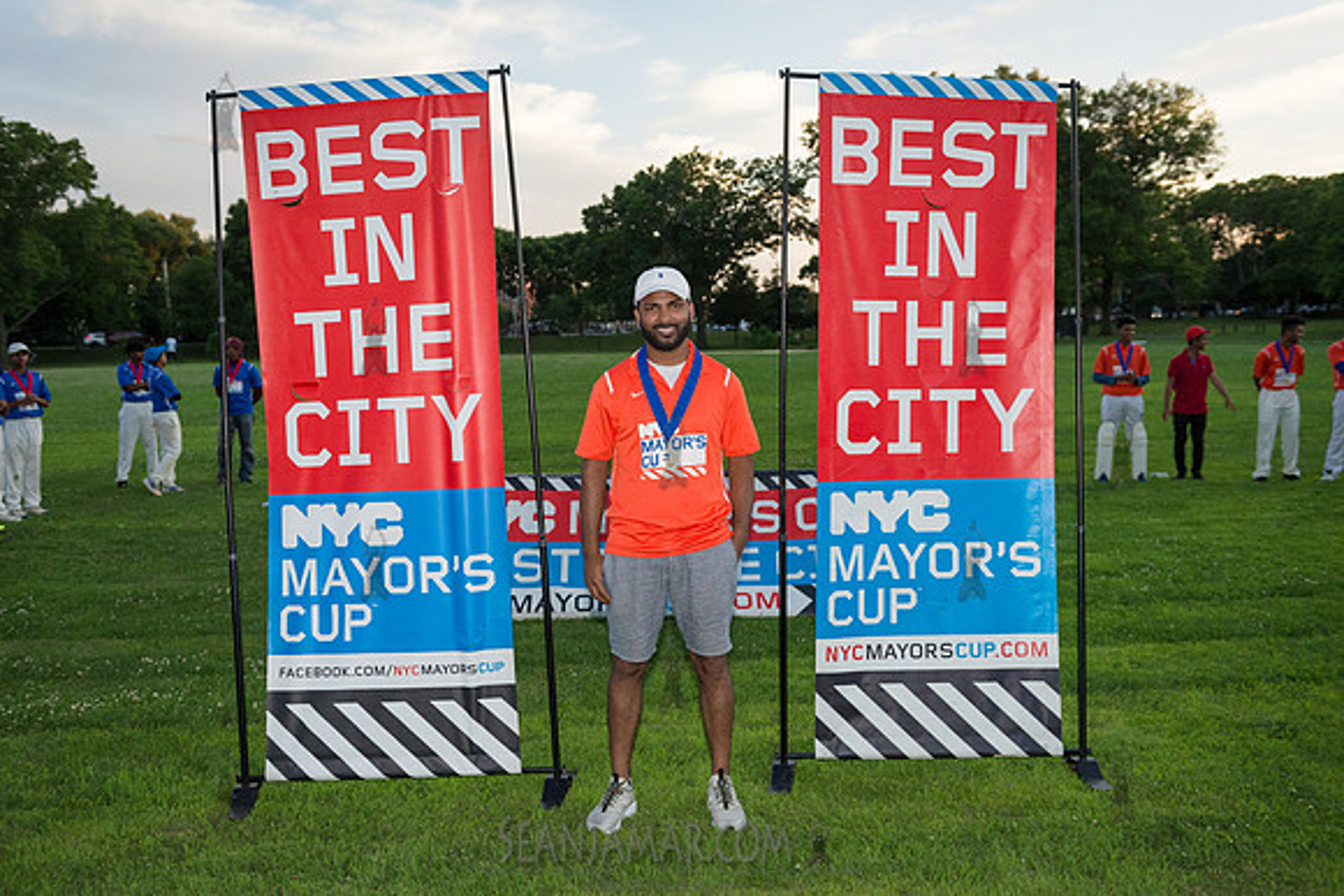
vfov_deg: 38.9
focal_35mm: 34
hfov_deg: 55.8
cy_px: 448
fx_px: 1270
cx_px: 672
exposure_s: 1/2000
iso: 1600
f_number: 4
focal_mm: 34
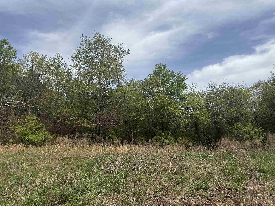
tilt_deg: +10.2
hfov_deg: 71.6
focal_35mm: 24
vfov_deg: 56.8
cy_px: 103
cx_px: 138
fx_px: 191
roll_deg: -1.1
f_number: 1.78
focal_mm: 6.76
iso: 80
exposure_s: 1/5714
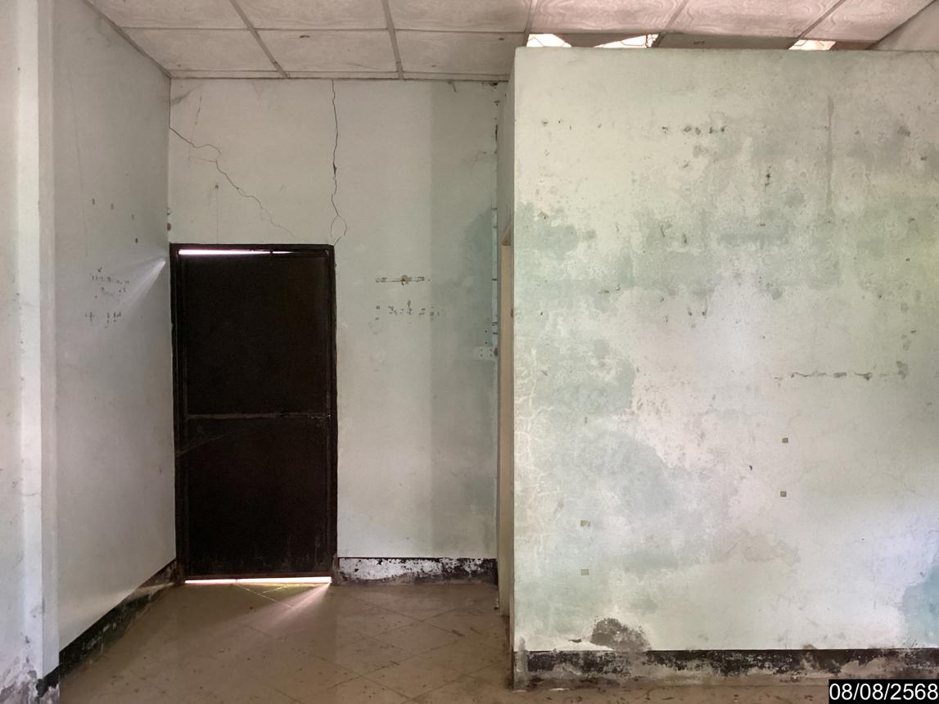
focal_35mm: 31
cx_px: 470
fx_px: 841
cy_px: 352
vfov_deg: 45.4
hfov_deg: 58.4
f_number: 2.4
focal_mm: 3.3
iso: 400
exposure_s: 1/40
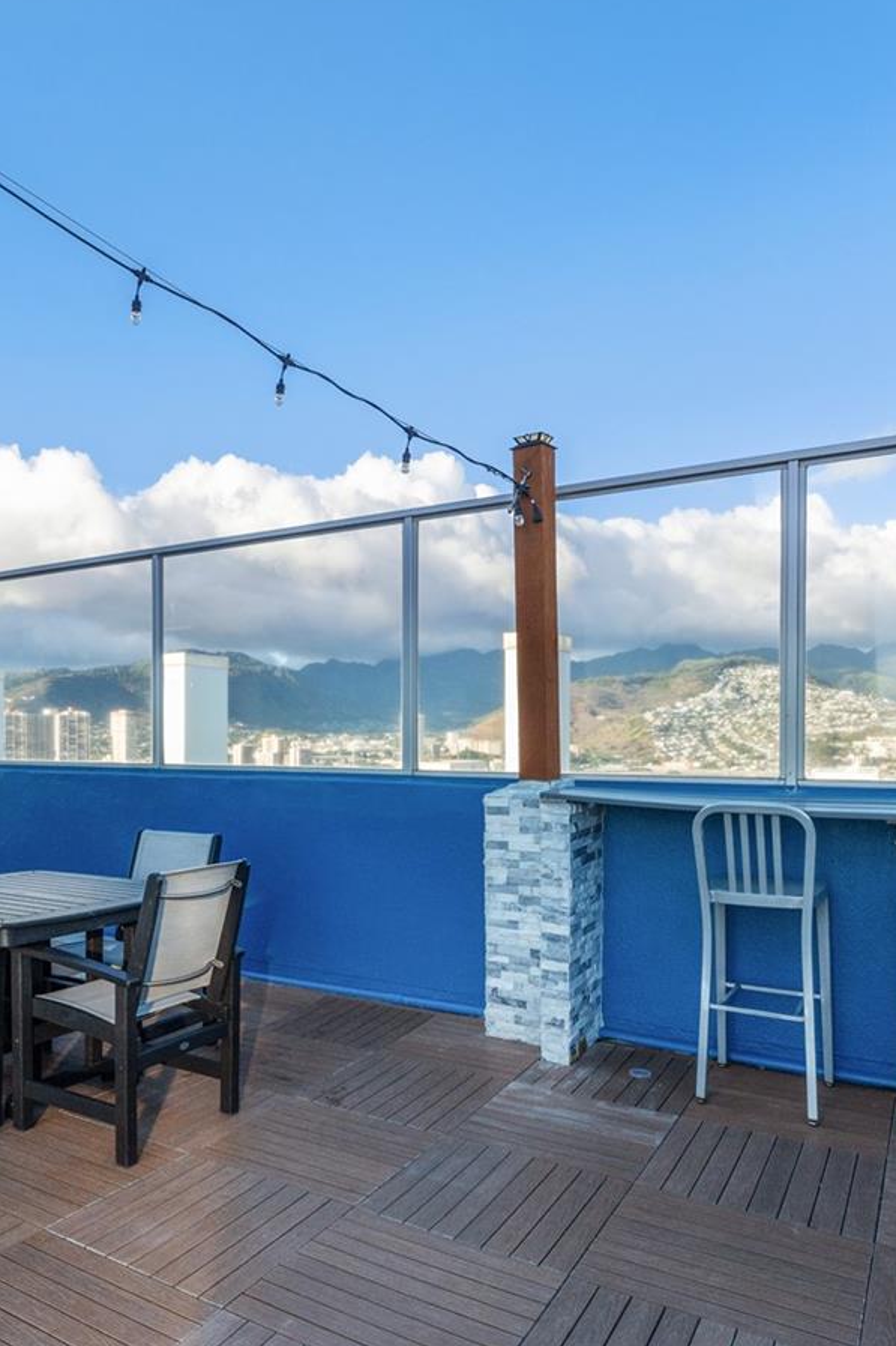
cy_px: 732
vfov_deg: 71.4
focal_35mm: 25
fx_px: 934
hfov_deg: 49.9
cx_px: 263
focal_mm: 14
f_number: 9
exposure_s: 1/400
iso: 400
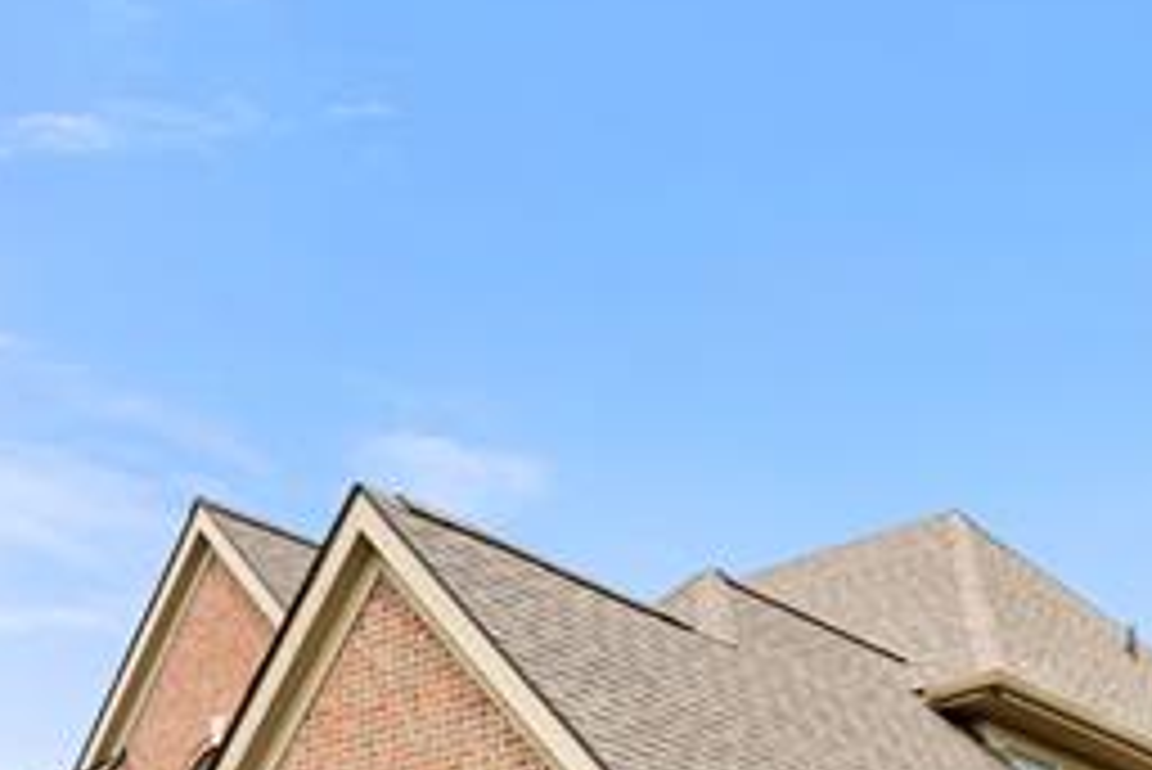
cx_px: 918
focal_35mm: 64
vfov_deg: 17.5
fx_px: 2049
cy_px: 1360
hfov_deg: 30.6
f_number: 9
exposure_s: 1/250
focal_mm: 16
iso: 200
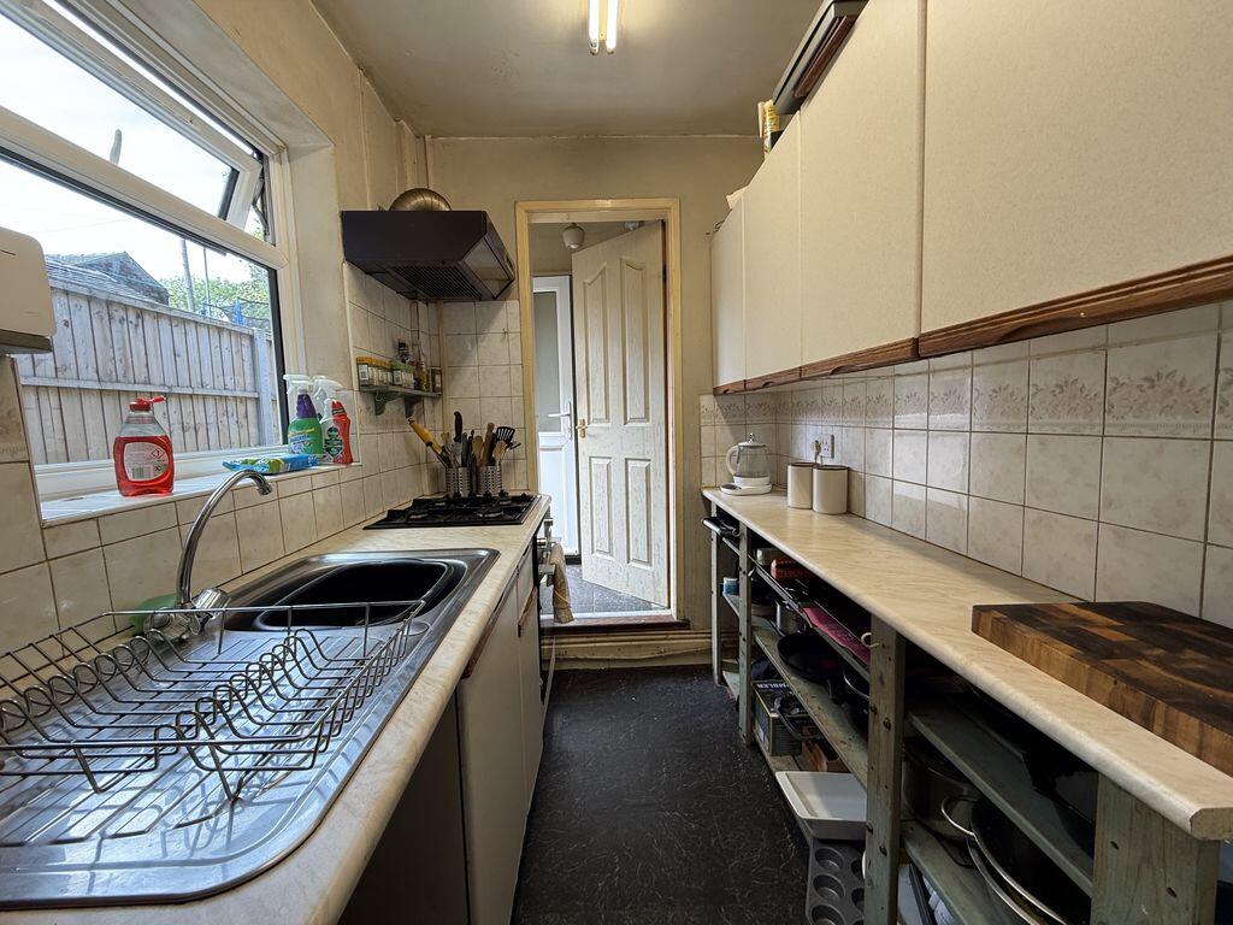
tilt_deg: -5.9
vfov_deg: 85.7
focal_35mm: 14
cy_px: 462
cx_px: 616
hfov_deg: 102.1
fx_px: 499
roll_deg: +2.0
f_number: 2.2
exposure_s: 1/99
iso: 64
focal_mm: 2.22
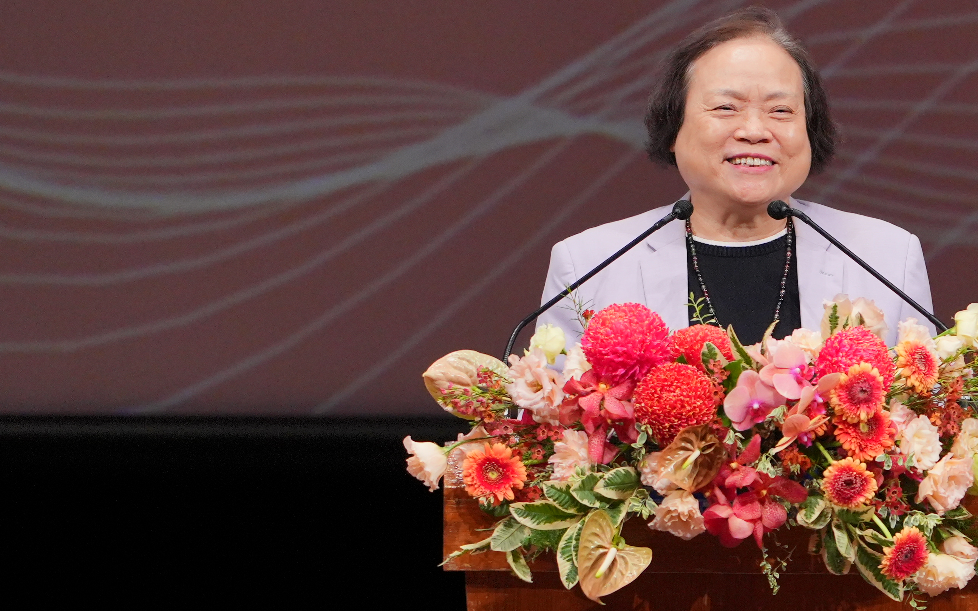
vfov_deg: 3.1
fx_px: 11168
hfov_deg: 5.0
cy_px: 483
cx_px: 762
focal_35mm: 419
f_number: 4
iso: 1600
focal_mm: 154
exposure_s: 1/500
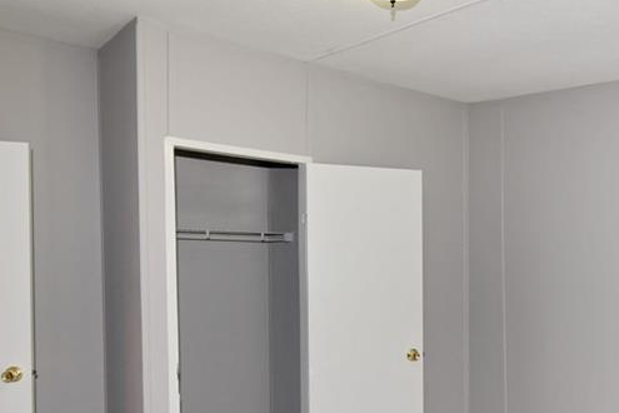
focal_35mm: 31
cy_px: 298
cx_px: 450
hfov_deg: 57.8
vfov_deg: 41.4
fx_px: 533
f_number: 5
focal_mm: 10
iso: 800
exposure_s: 1/100
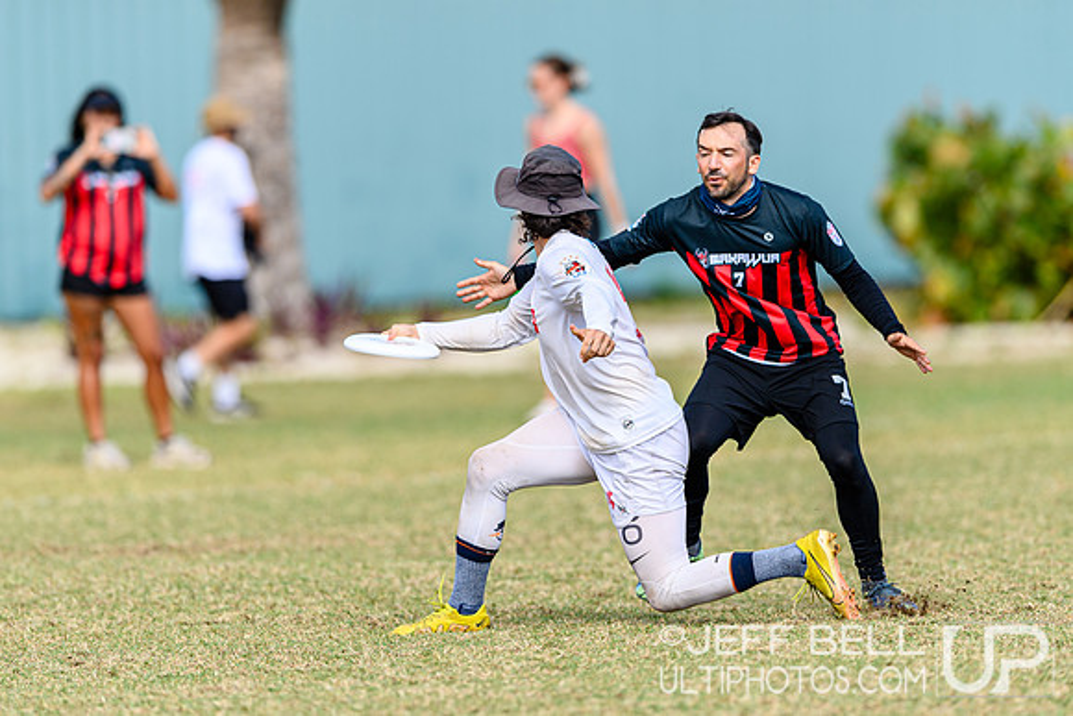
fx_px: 16037
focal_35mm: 538
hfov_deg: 3.8
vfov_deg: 2.6
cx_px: 560
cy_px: 324
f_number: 3.2
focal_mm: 400
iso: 100
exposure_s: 1/1600
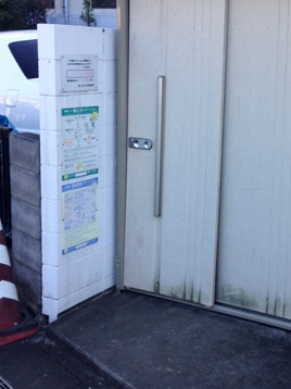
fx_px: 662
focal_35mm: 59
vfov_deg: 32.6
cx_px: 255
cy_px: 159
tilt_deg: -11.5
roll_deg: -1.4
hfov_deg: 24.2
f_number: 2.4
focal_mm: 4.12
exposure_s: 1/293
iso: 50
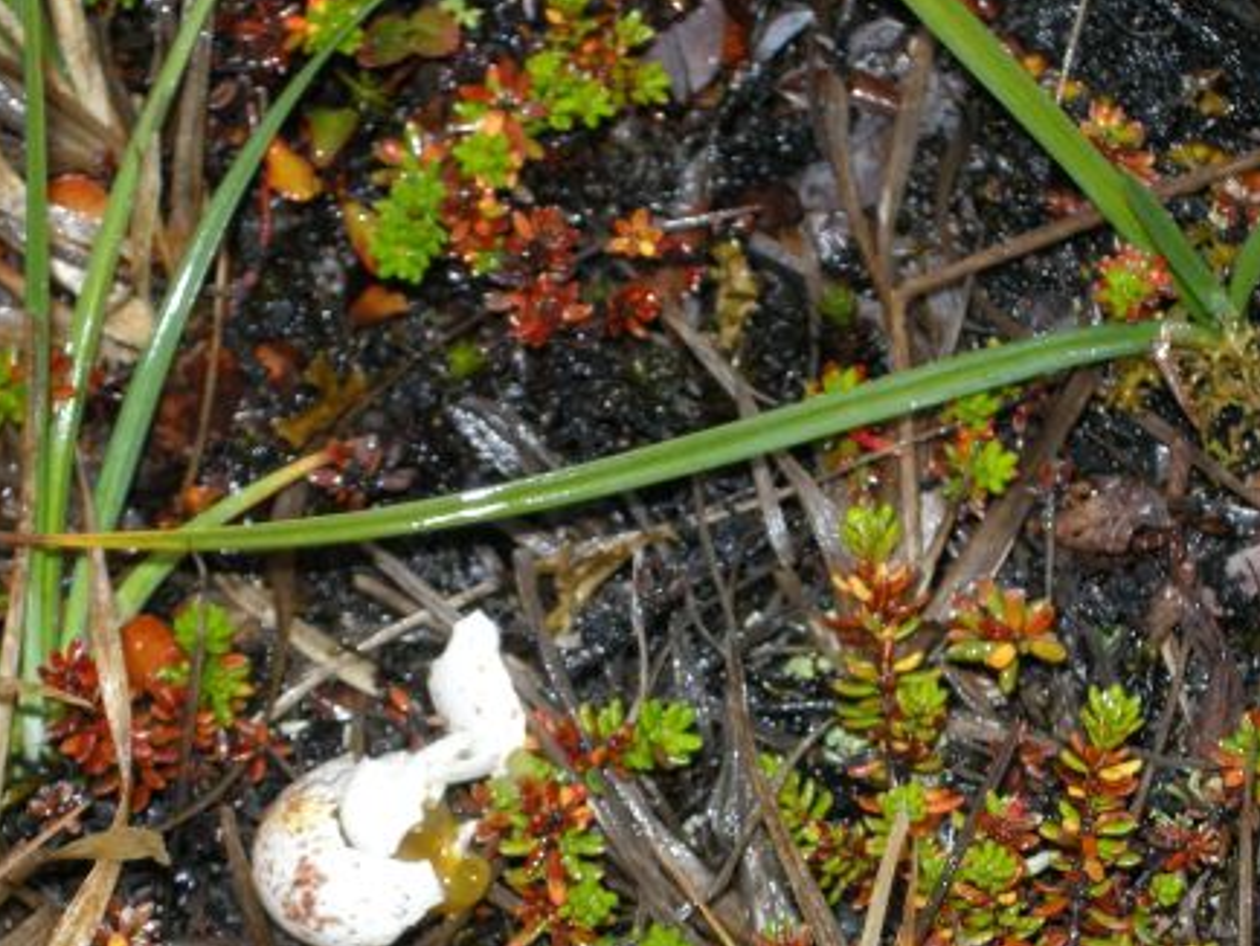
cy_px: 801
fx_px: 6774
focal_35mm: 186
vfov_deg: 8.0
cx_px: 569
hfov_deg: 10.6
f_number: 4.7
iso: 64
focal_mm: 21.5
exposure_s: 1/64.2
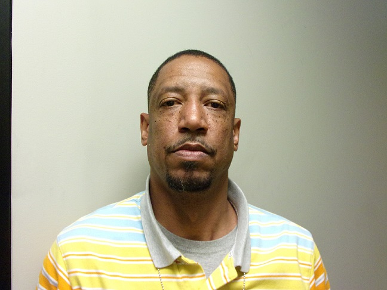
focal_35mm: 33
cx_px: 194
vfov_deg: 42.9
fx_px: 369
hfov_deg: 55.4
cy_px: 145
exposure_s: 1/16
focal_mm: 5.9
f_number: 3.7
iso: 400
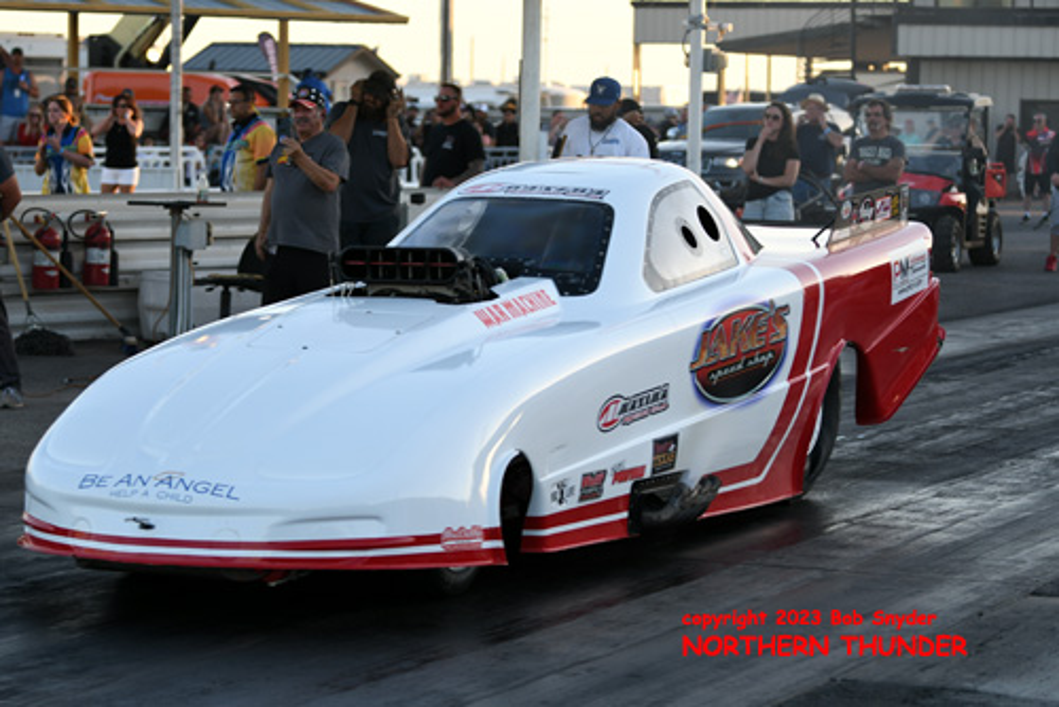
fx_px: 3090
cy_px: 354
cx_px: 530
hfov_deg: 19.4
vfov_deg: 13.1
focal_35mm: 105
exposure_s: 1/400
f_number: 2.8
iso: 160
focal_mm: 70
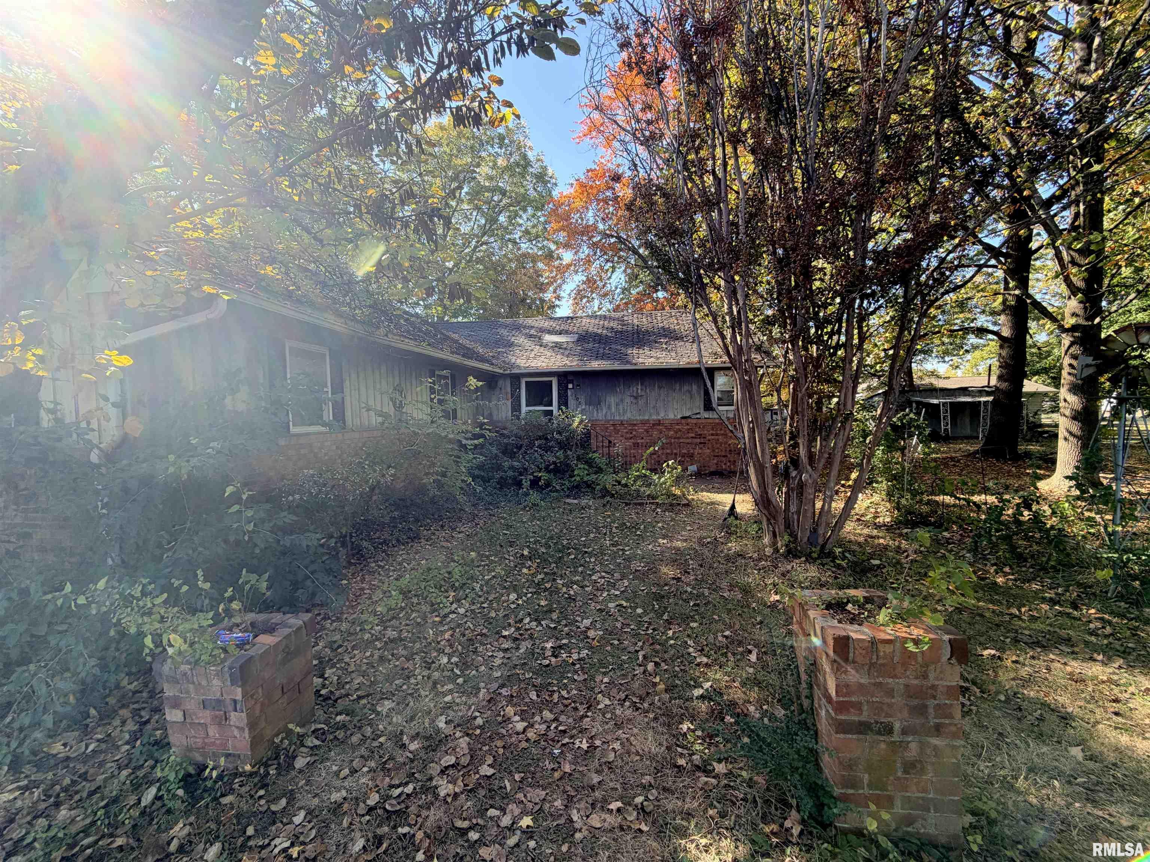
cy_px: 431
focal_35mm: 14
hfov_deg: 102.1
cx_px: 575
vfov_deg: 85.7
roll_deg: +0.7
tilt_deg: -2.3
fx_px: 465
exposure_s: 1/231
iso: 40
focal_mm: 2.22
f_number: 2.2
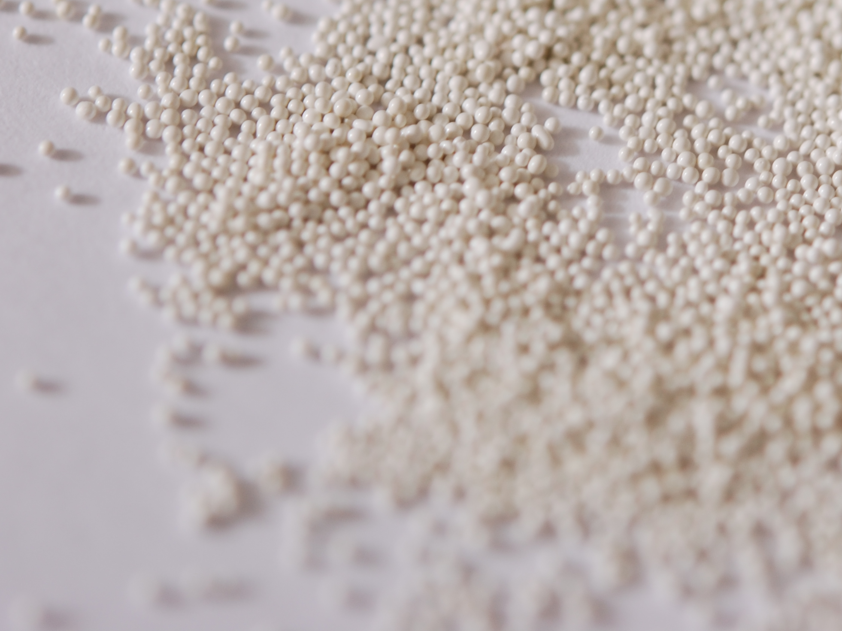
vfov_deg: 8.7
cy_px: 81
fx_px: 4159
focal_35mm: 171
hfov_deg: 11.5
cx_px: 762
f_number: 6.3
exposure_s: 1/100
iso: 100
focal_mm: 60
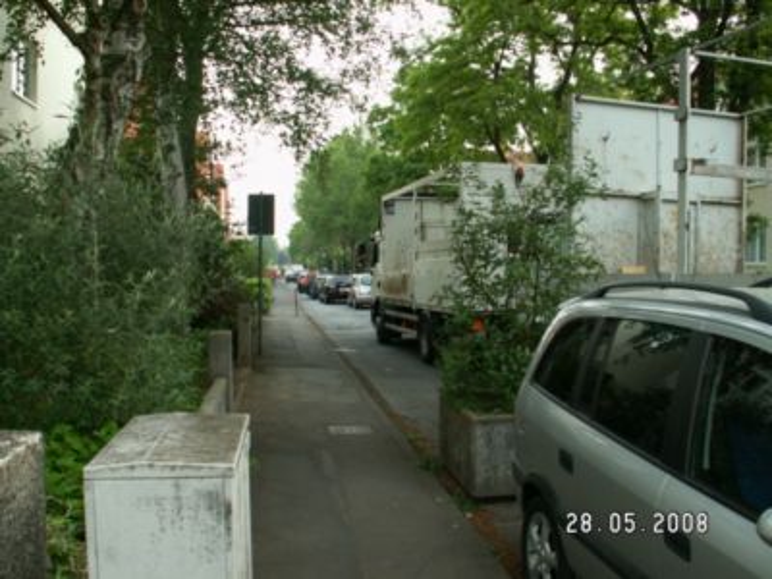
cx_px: 386
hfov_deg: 52.6
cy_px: 290
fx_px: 781
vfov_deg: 40.7
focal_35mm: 35
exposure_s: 1/40
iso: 50
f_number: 4
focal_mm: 5.86
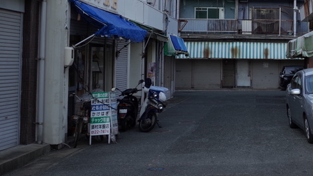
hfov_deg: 29.8
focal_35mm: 65
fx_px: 540
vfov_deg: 18.4
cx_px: 325
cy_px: 39
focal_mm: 18.3
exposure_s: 1/60
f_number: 2.8
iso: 100
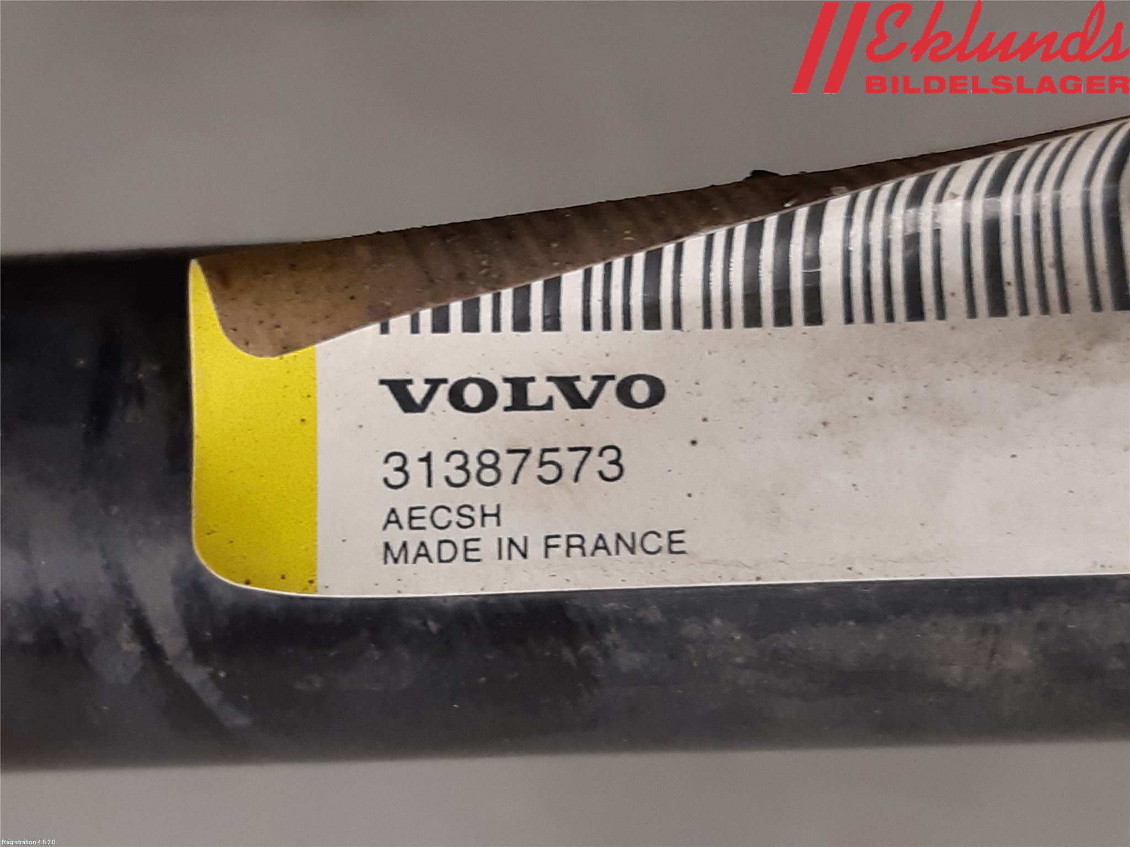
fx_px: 849
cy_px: 424
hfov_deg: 67.3
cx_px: 565
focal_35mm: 26
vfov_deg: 53.1
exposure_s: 1/50
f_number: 1.7
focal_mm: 3.93
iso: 100
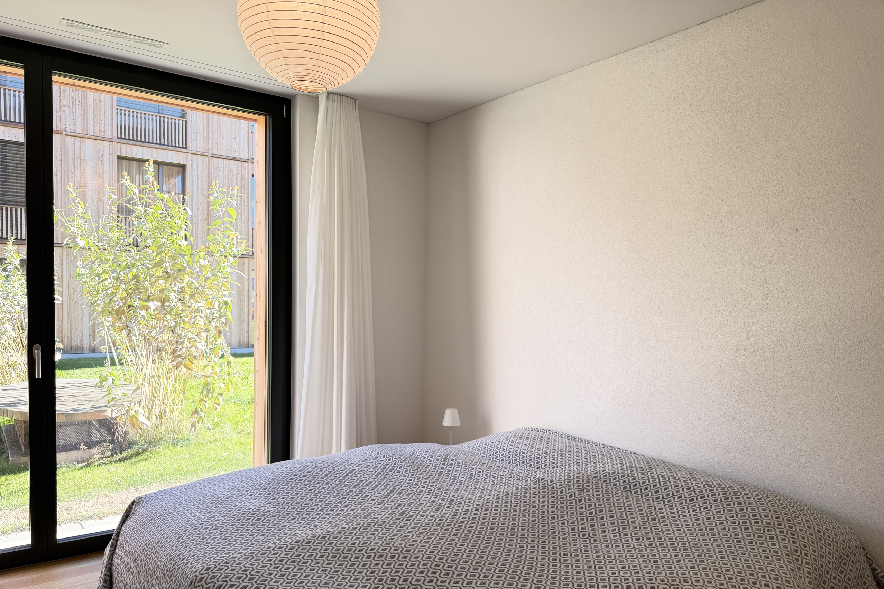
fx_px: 614
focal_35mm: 25
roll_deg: -1.1
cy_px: 325
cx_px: 442
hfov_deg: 71.5
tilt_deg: -2.6
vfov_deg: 51.2
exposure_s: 1/100
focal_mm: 6.76
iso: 80
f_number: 1.78
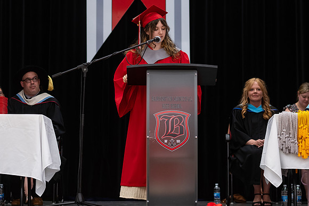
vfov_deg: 9.1
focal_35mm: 151
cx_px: 148
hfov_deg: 13.6
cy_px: 87
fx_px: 1296
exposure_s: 1/200
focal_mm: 85
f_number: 2.8
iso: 1000
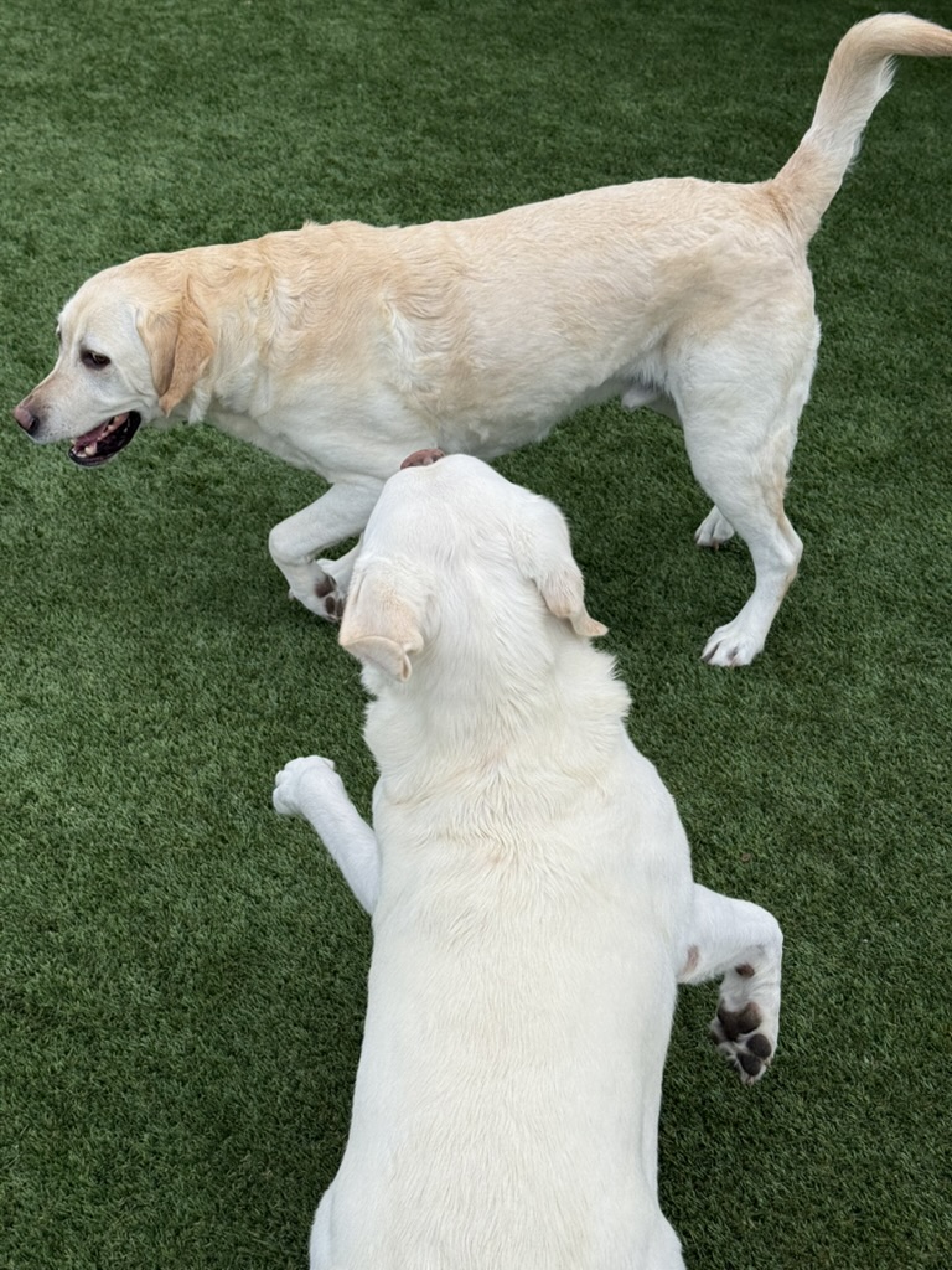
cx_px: 476
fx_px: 1760
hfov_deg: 30.3
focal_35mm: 48
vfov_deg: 39.7
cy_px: 635
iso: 64
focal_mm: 6.76
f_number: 1.78
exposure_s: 1/1678
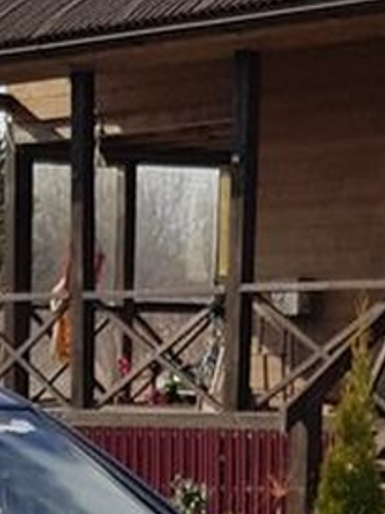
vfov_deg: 12.2
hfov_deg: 9.6
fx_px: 2258
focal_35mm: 152
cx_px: -116
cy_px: 839
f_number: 1.7
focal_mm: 4.2
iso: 40
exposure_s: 1/2536
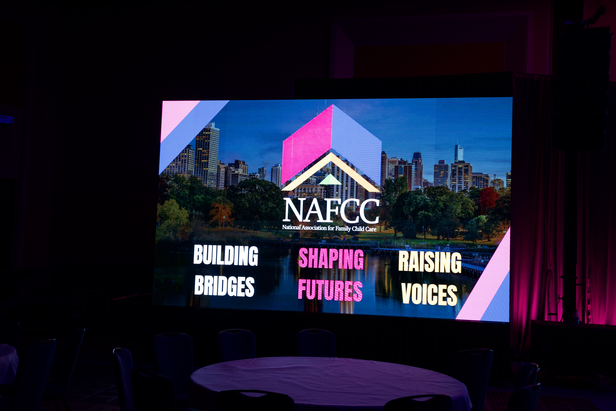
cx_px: 308
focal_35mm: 39
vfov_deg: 34.3
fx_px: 666
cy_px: 206
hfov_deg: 49.7
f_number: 2.8
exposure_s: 1/50
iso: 400
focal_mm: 38.9
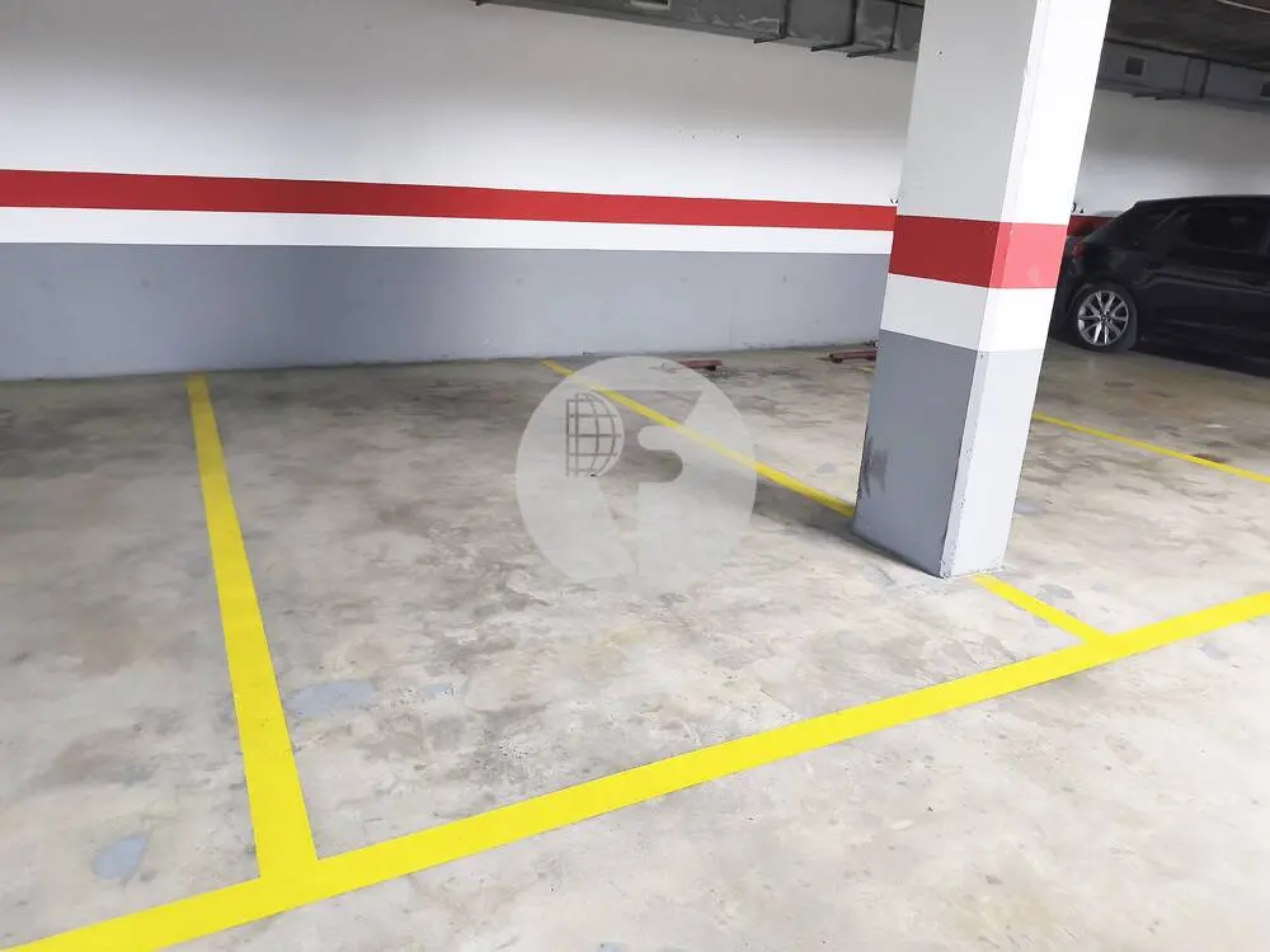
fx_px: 844
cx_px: 635
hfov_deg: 73.9
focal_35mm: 23
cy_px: 476
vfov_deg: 58.9
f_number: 1.65
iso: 2500
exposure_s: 1/20
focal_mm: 6.18
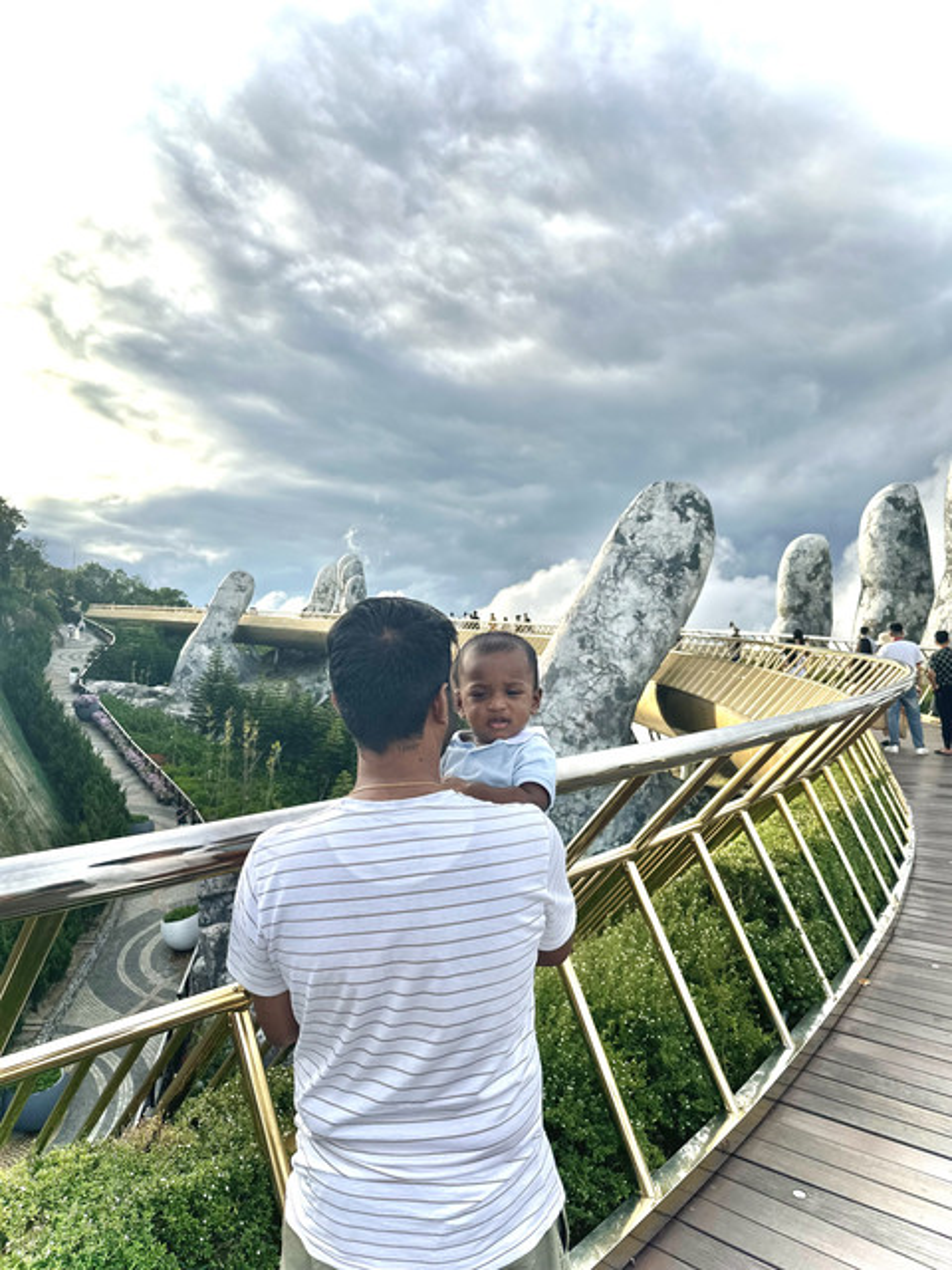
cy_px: 635
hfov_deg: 56.8
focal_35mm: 24
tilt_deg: +0.7
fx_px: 880
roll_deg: -2.7
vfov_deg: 71.6
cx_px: 476
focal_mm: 6.86
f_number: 1.78
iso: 80
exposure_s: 1/2028
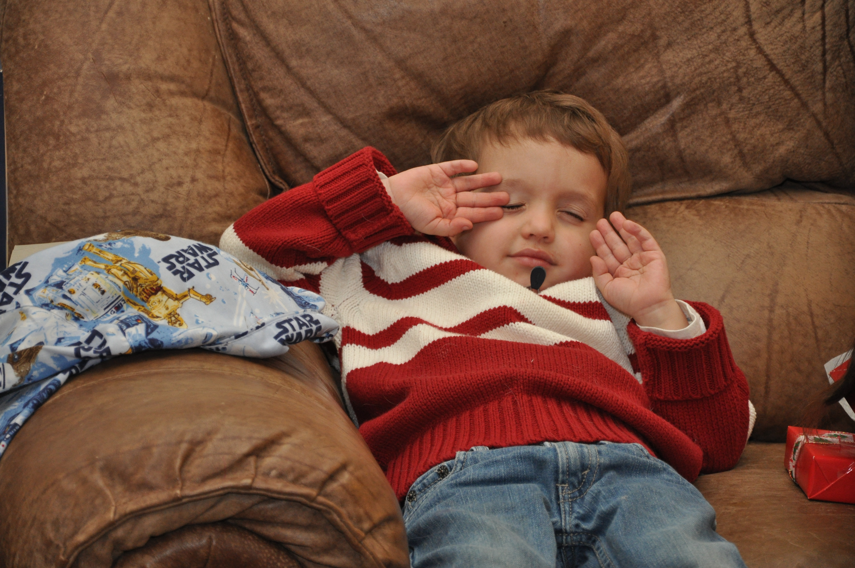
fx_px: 3736
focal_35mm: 158
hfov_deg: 13.1
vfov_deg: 8.7
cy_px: 284
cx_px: 428
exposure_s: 1/60
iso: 800
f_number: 5.6
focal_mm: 105
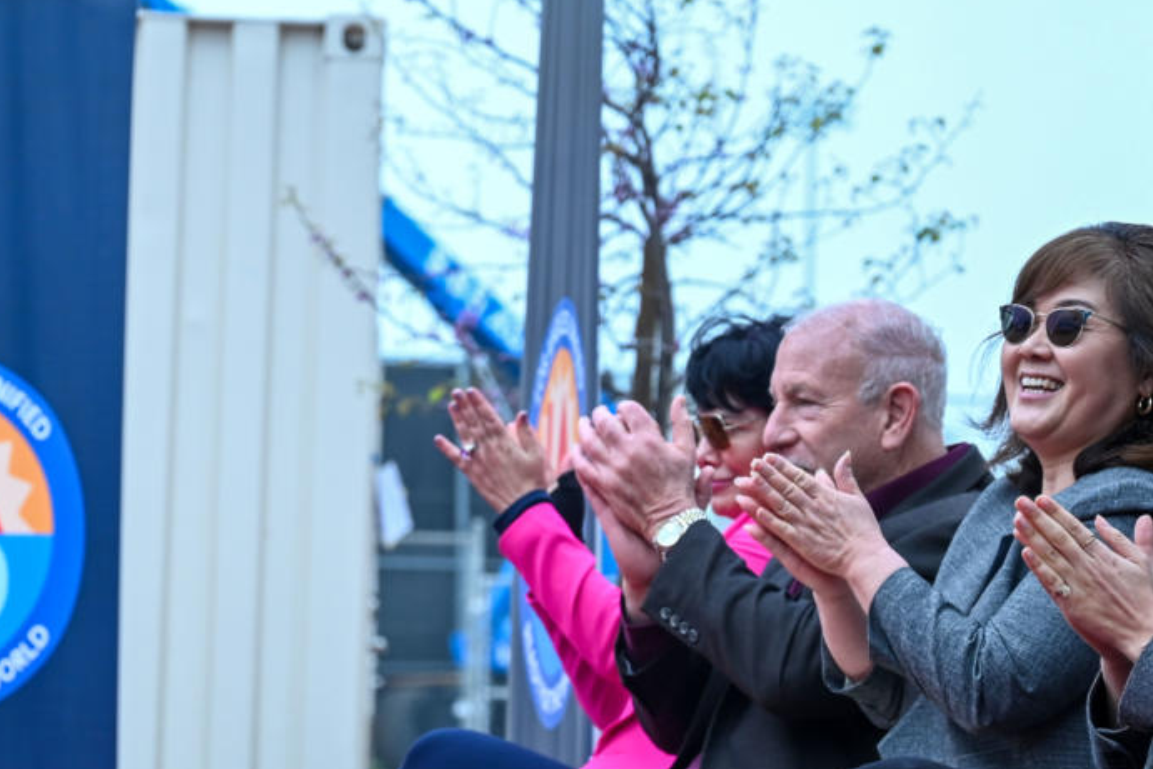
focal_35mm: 152
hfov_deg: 13.5
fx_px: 4869
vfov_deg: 9.0
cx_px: 310
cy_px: 602
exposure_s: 1/1250
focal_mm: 70
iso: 500
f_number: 4
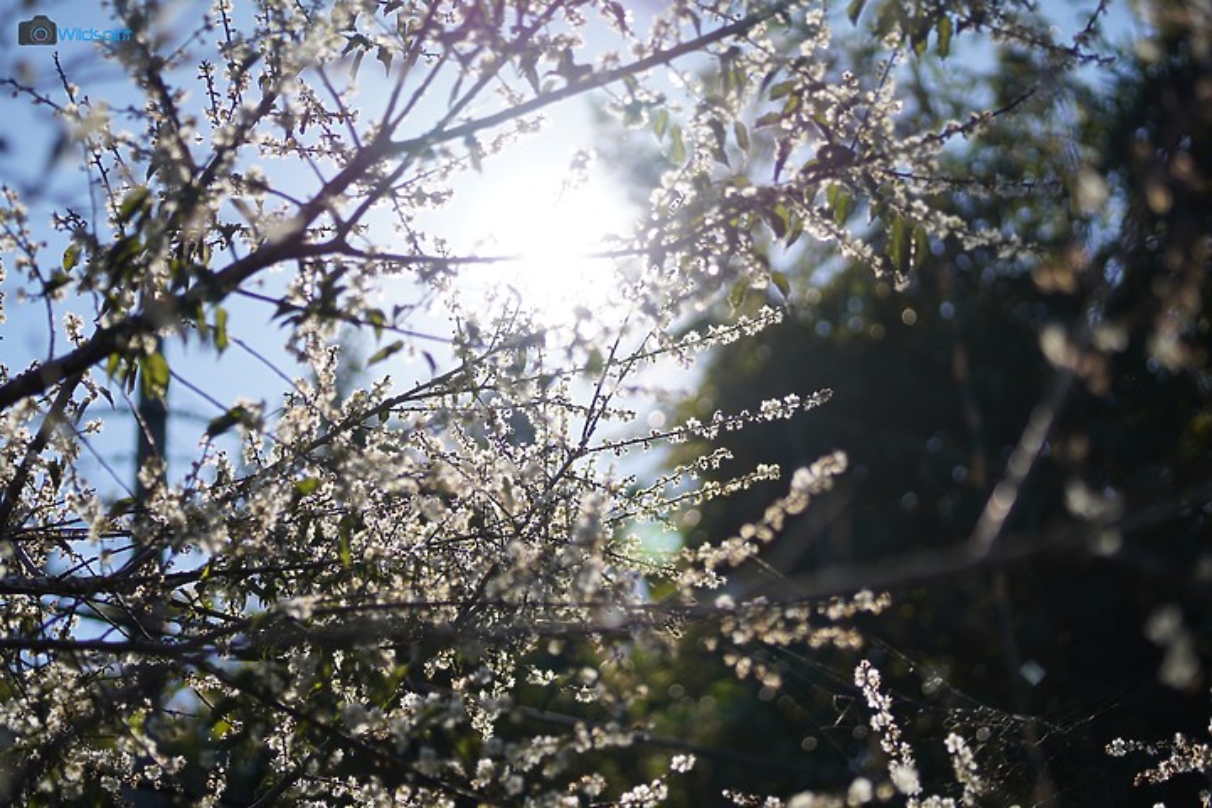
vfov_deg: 13.7
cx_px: 606
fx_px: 3366
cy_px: 404
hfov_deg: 20.4
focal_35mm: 100
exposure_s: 1/4000
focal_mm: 100
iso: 100
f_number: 2.8
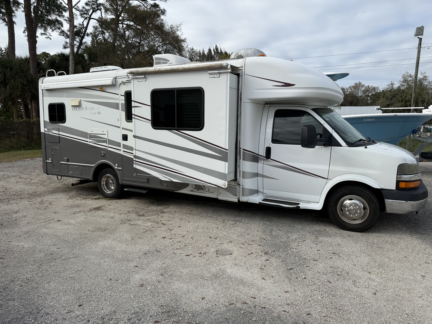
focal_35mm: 24
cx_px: 216
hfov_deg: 71.6
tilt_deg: -4.6
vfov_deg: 56.8
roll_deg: -0.6
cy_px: 162
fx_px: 300
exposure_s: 1/4405
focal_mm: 6.76
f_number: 1.78
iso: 80
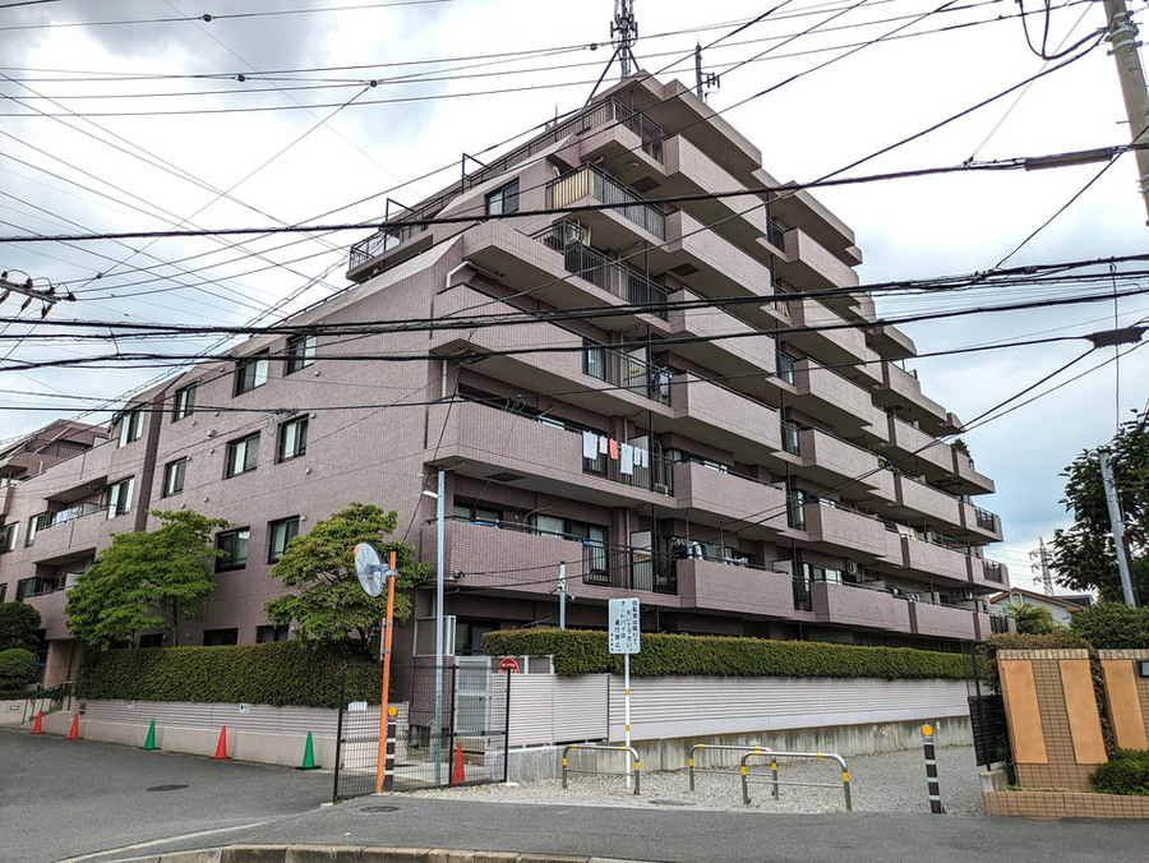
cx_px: 574
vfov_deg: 54.9
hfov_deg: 69.4
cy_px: 432
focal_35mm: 25
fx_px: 830
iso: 42
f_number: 1.89
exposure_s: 1/1340
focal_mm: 5.43
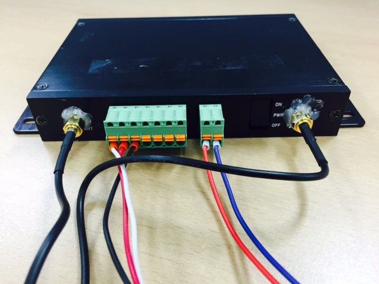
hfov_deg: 61.7
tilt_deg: -38.9
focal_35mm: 29
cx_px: 190
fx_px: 318
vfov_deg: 48.2
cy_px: 142
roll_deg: +0.6
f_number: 2.2
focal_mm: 4.15
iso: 100
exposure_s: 1/30
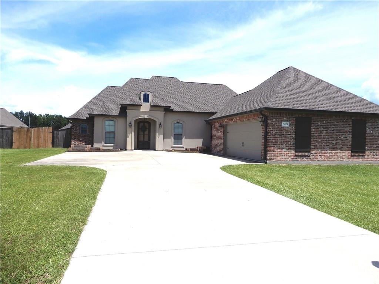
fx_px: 263
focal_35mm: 24
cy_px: 142
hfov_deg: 71.6
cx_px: 190
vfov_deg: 56.8
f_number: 3.4
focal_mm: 4.3
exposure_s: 1/1600
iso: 80
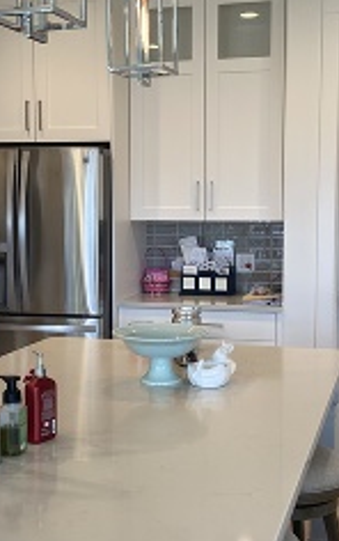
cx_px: 170
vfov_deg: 36.2
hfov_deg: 23.2
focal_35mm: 56
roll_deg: -0.7
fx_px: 826
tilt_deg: -4.7
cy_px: 264
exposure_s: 1/120
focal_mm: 4.25
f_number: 1.8
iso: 64
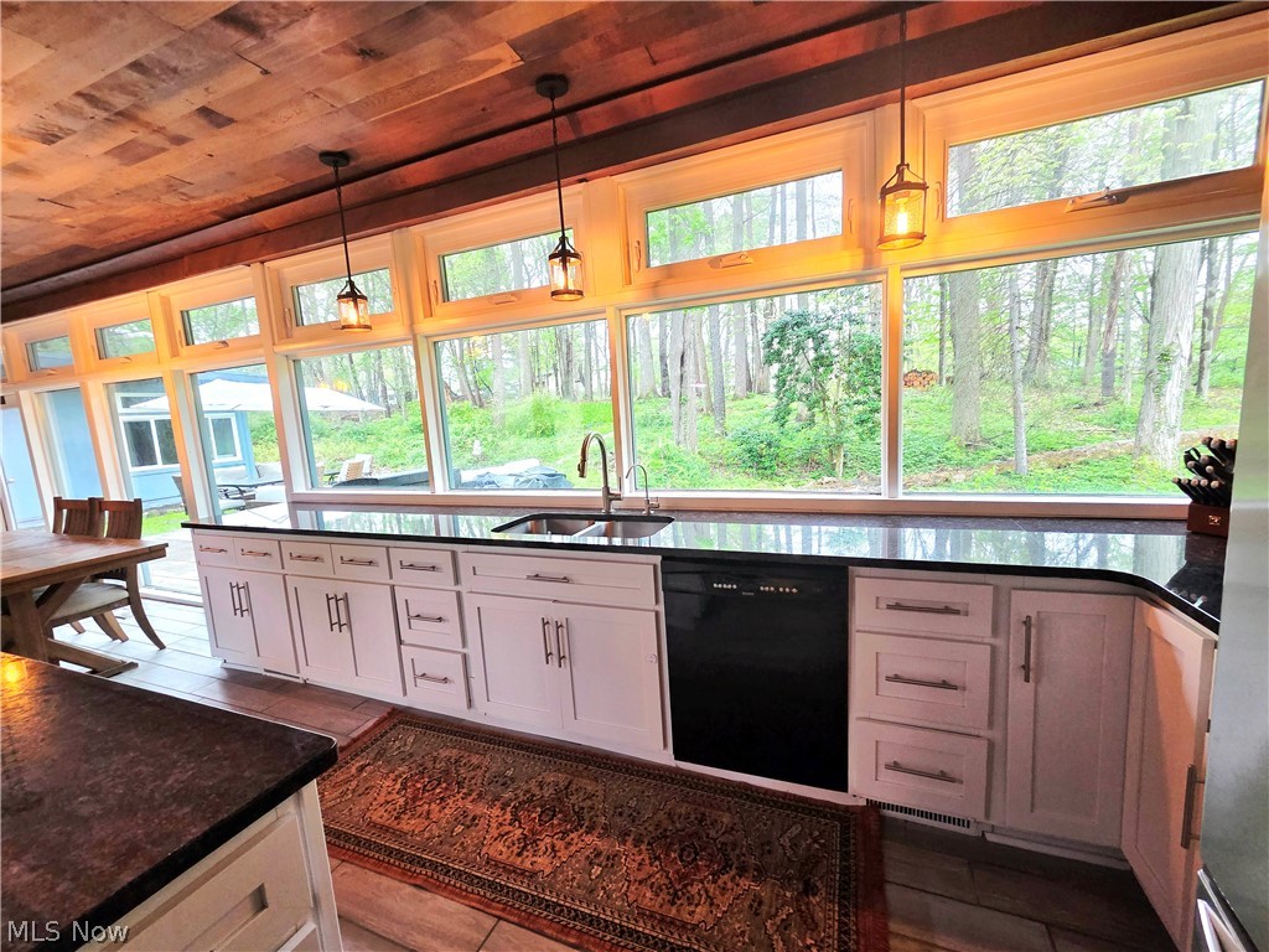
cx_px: 634
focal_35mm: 13
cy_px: 476
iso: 160
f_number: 2.2
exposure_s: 1/60.2
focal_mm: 2.2
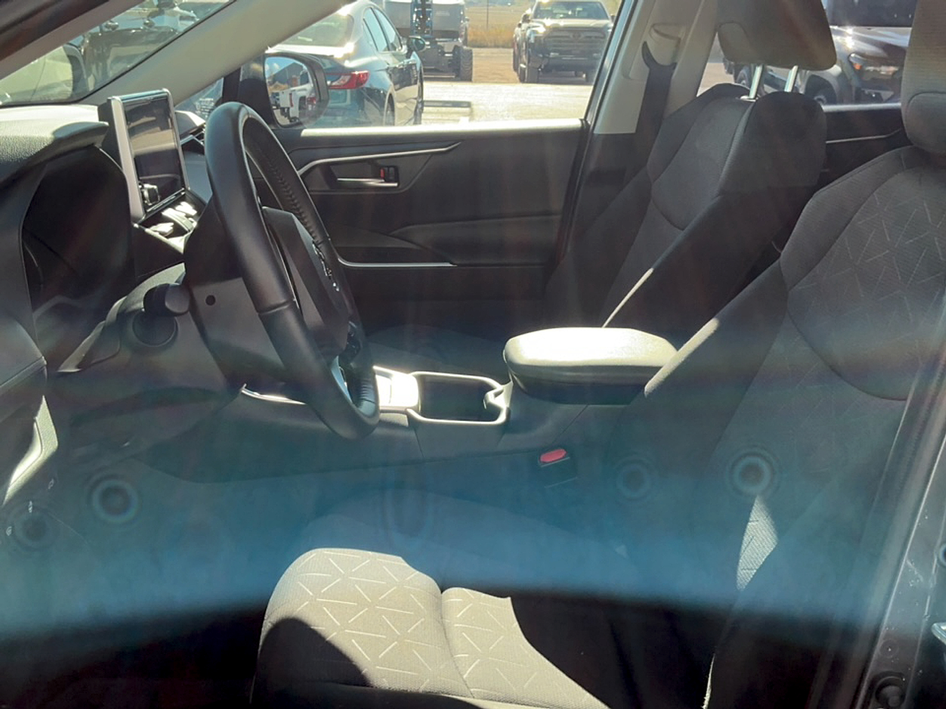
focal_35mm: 30
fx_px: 820
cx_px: 473
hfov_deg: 60.0
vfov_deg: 46.8
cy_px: 354
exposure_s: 1/391
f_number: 1.8
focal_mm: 3
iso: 32
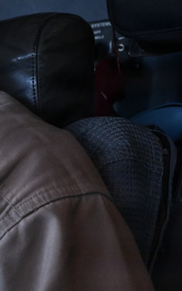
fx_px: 928
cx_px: -242
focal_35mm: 117
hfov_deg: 9.9
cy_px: 154
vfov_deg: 17.8
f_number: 4
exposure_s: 1/500
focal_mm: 24
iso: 2500
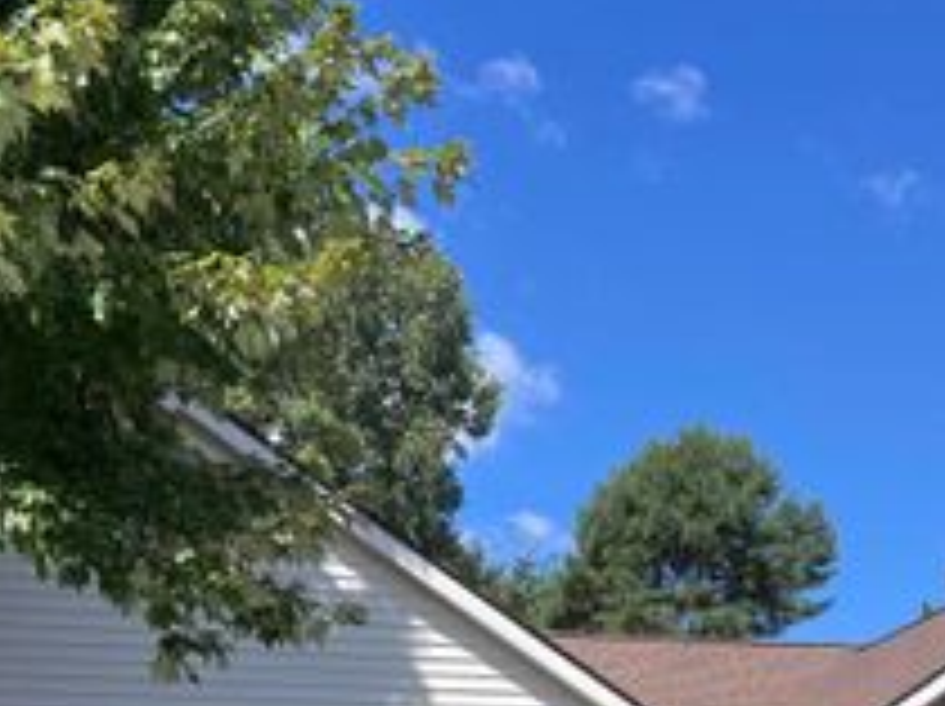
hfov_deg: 31.2
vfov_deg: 22.5
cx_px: 508
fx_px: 1691
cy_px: 749
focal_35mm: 62
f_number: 1.5
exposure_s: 1/2994
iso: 50
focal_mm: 5.7
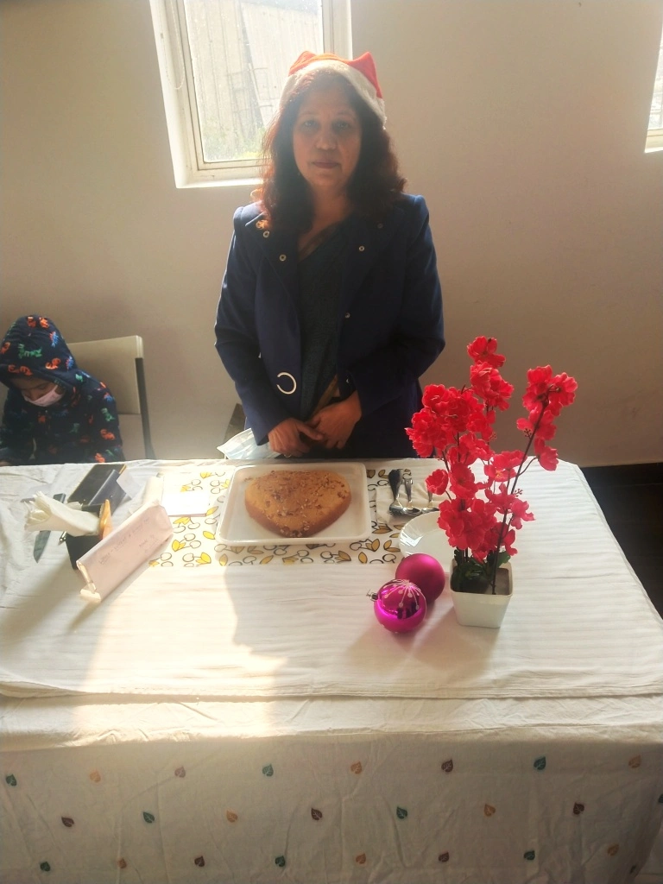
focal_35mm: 30
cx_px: 332
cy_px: 442
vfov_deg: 60.0
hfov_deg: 46.8
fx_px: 766
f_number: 1.8
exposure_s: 1/273
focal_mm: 3.95
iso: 111
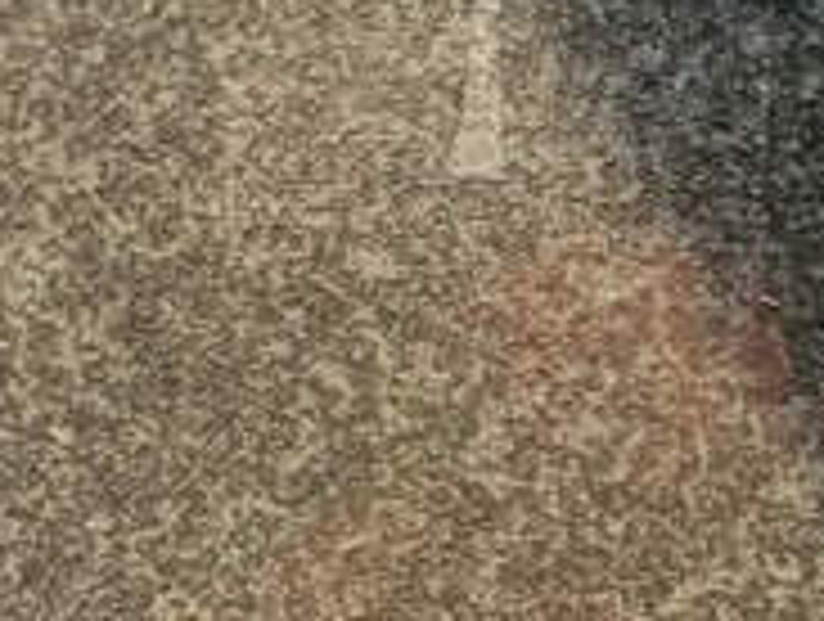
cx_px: 531
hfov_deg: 18.0
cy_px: 1332
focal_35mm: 109
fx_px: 2600
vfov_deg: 11.8
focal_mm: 4.76
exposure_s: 1/209
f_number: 1.69
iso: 110
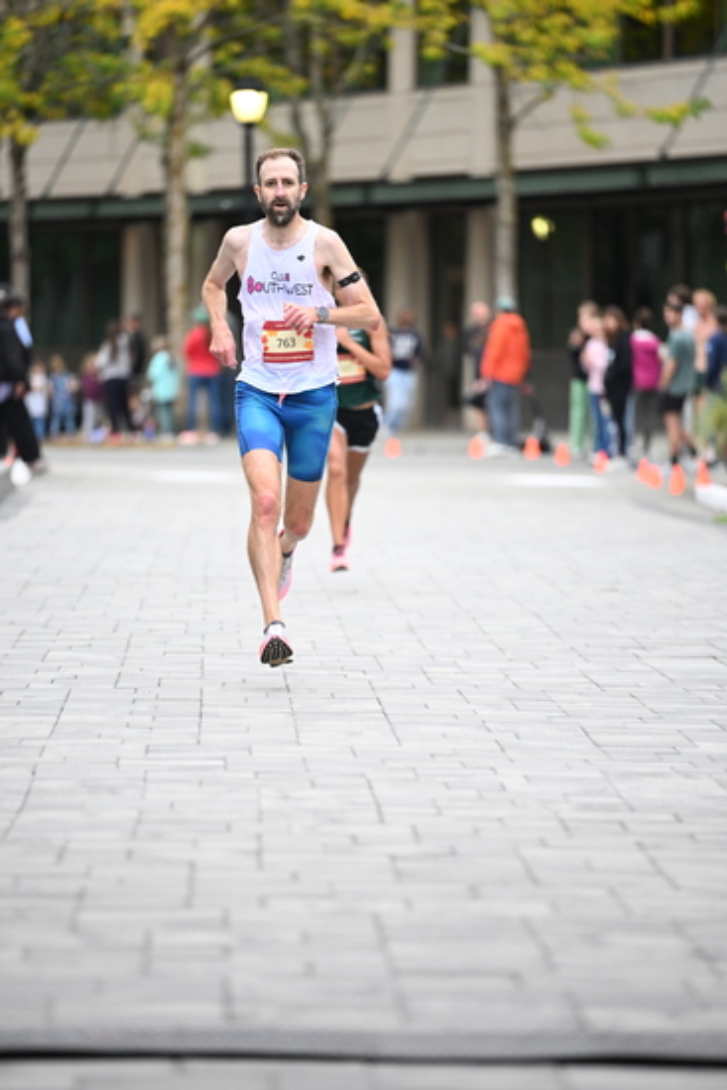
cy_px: 545
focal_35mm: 200
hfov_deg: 6.9
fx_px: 6054
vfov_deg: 10.3
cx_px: 364
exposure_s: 1/1000
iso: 1600
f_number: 2.8
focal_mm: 200
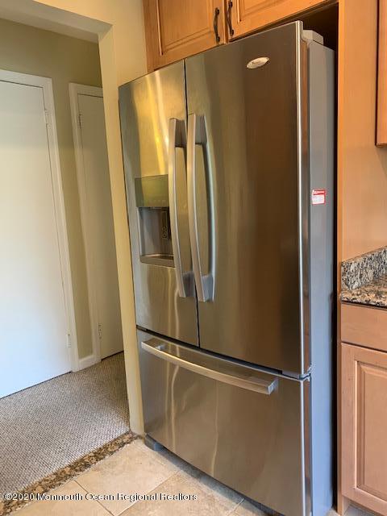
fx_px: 388
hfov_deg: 53.1
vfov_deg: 67.3
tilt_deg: -8.5
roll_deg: +2.6
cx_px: 194
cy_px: 258
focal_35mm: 26
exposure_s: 1/60
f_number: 1.8
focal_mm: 4.25
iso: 250
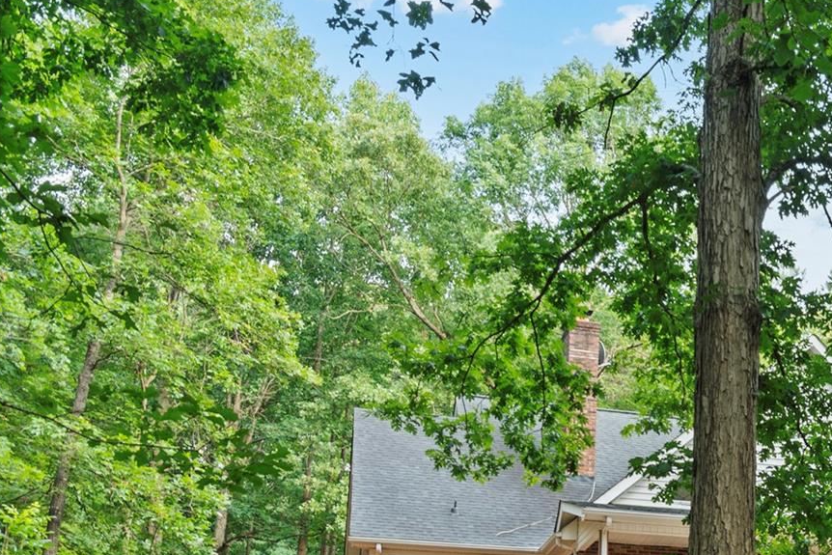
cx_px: 944
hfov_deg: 30.8
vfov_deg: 22.7
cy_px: 569
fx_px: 1317
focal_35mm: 57
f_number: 5
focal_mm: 24
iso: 100
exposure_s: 1/15
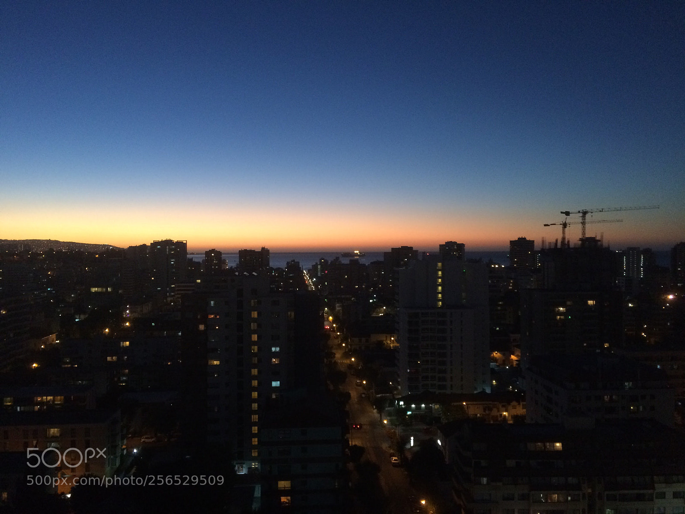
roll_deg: +0.1
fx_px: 574
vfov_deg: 48.2
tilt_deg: -1.2
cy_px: 257
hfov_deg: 61.7
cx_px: 342
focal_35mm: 29
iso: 320
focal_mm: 4.15
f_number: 2.2
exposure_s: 1/20
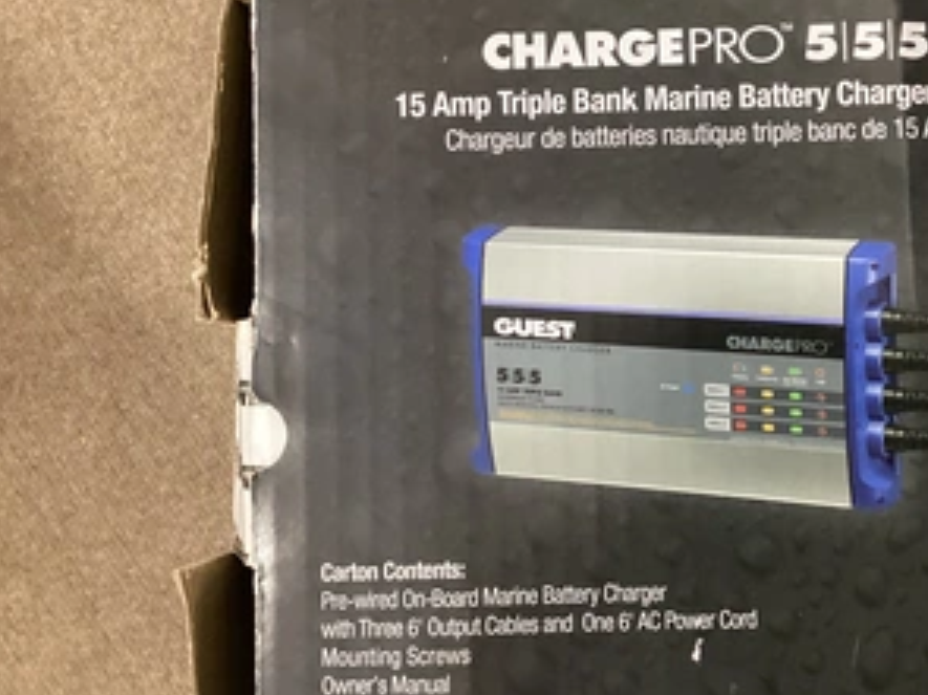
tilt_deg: -85.4
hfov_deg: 44.2
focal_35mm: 42
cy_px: 311
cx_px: 620
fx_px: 1125
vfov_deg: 34.3
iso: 320
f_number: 2.4
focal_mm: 3.3
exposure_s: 1/25
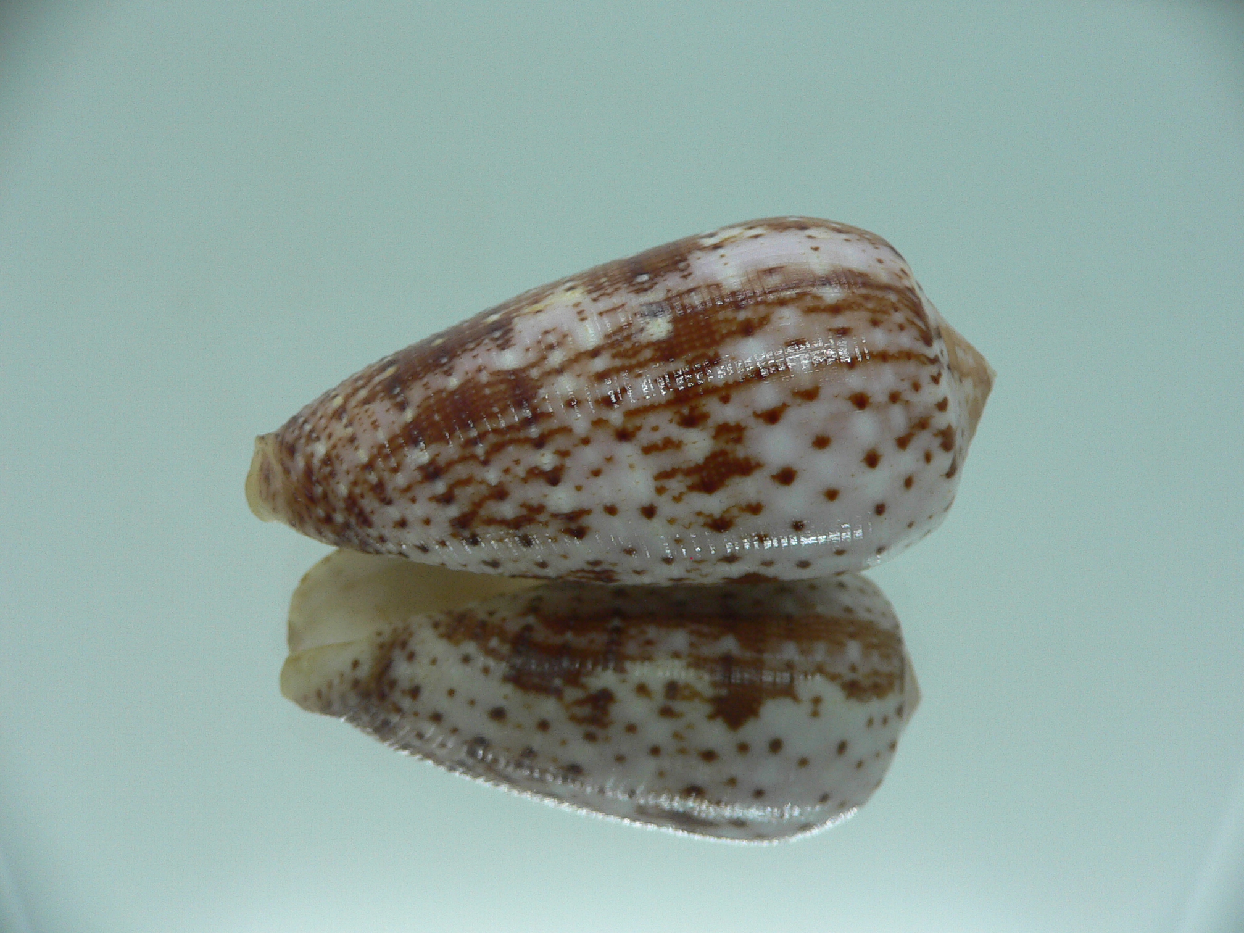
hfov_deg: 52.6
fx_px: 1258
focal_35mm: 35
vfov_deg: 40.7
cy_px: 466
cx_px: 622
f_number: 2.8
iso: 100
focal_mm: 4.6
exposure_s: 1/60
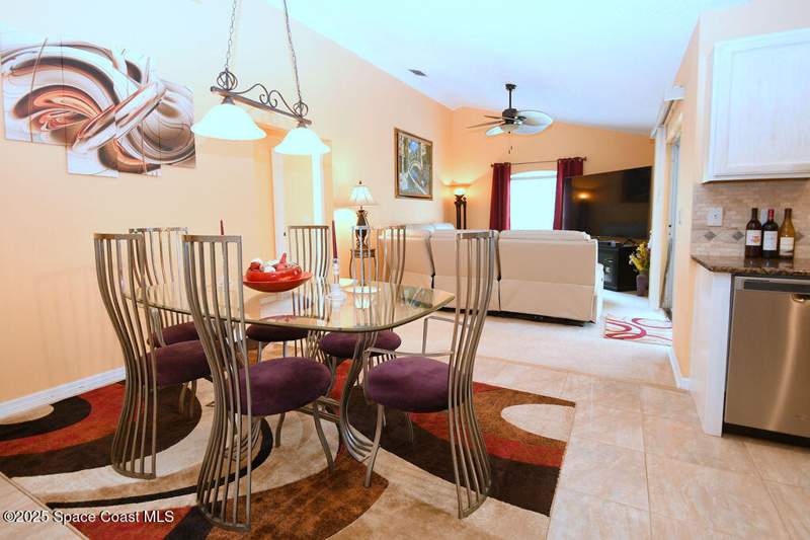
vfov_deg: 77.3
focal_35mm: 15
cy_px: 270
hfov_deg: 100.4
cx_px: 405
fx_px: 337
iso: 1000
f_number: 3.5
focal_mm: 10
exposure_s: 1/60
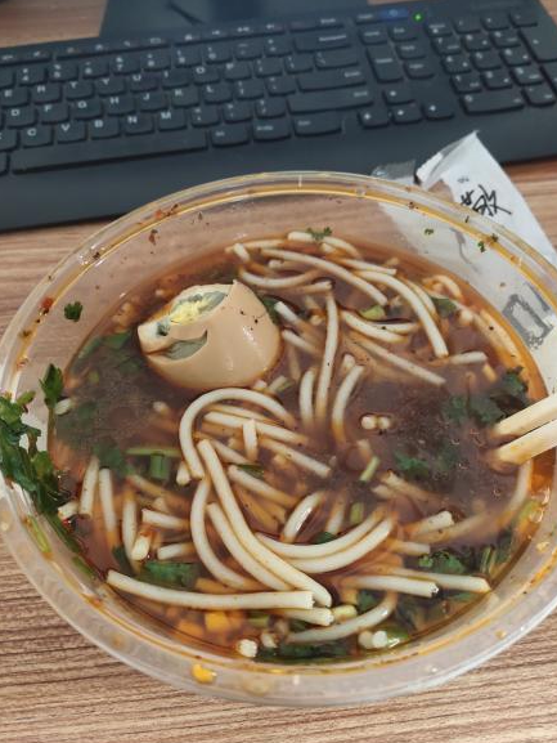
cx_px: 284
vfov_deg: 59.9
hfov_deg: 46.8
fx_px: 643
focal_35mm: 30
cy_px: 381
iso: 456
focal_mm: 4.27
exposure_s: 1/50
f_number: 1.8
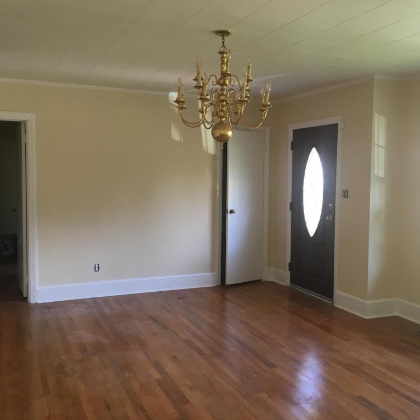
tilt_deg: -3.0
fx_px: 480
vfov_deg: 47.2
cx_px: 225
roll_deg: -0.4
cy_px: 206
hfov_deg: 47.2
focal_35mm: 35
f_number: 2.2
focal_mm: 4.15
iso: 64
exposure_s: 1/30
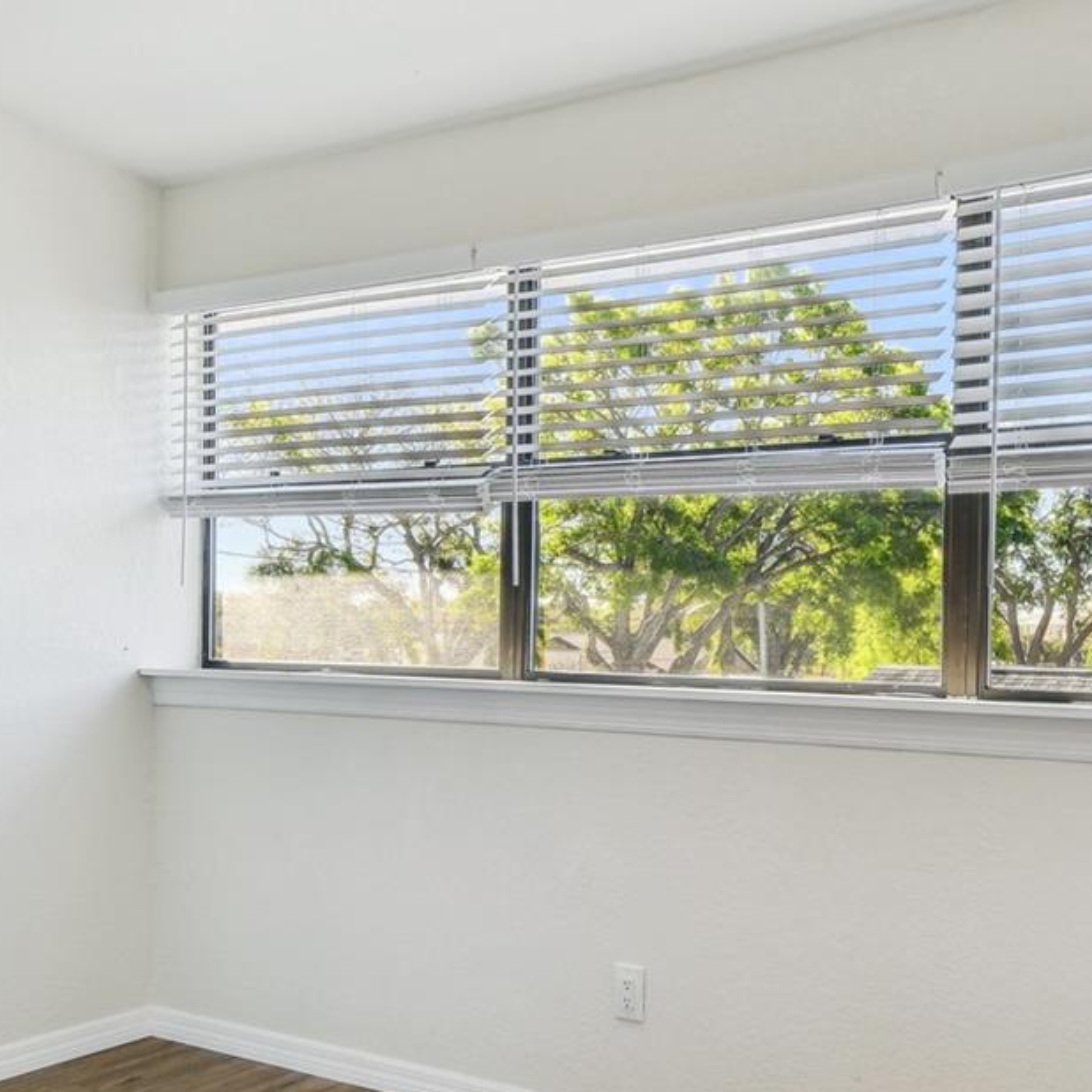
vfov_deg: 49.4
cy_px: 659
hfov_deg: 48.0
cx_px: 808
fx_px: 1178
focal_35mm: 33
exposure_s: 1/80
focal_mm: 10
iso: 100
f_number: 7.1
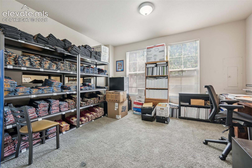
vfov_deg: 81.2
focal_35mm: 14
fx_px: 98
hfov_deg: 104.3
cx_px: 126
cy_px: 84
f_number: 8
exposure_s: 1/6
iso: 400
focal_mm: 14
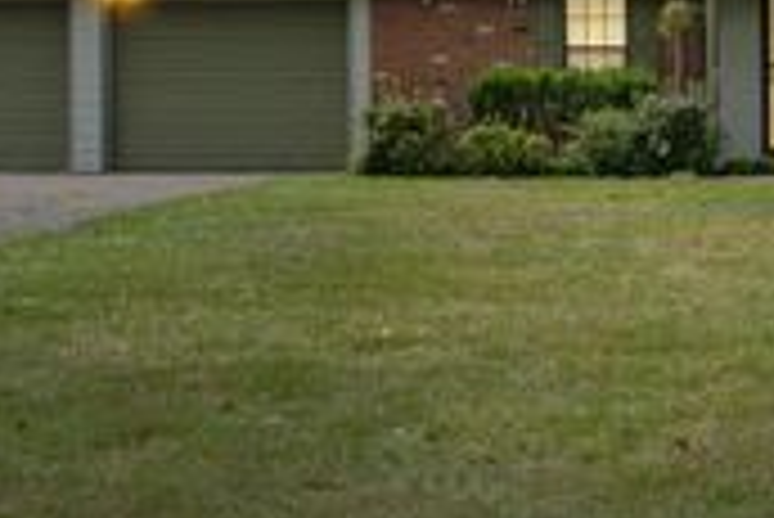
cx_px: 680
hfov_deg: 20.2
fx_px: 2130
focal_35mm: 99
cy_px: -9
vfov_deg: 13.6
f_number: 9
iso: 800
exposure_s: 1/250
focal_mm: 34
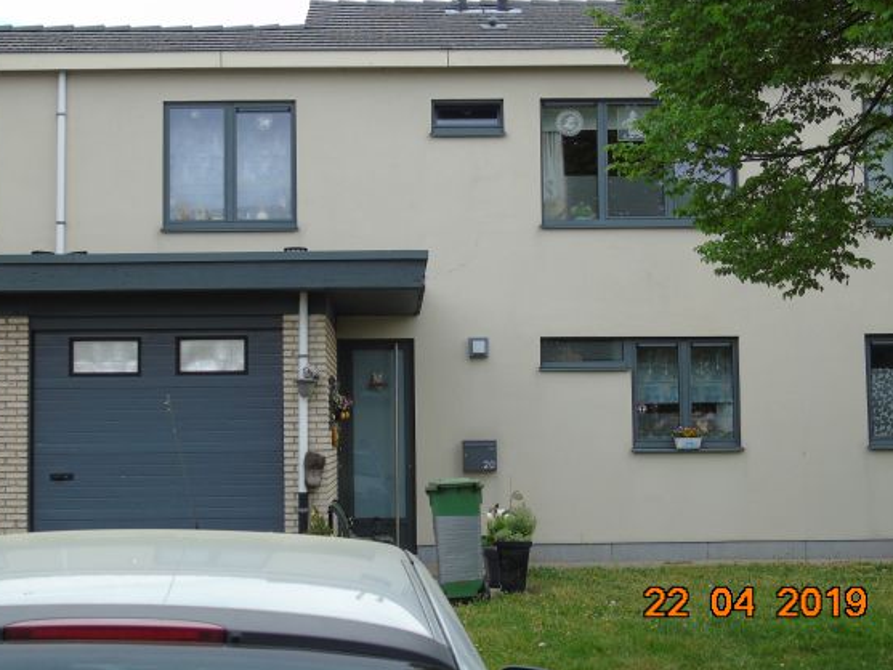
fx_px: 1600
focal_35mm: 62
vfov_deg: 23.6
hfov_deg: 31.2
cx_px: 414
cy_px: 298
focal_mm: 9.6
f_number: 4.3
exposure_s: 1/125
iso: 80
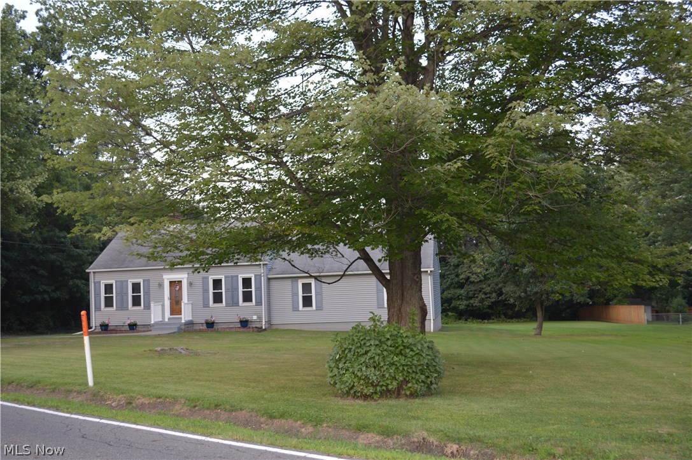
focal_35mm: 36
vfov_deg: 36.8
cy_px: 230
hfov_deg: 53.2
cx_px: 346
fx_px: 691
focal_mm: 24
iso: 400
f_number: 4
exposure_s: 1/60
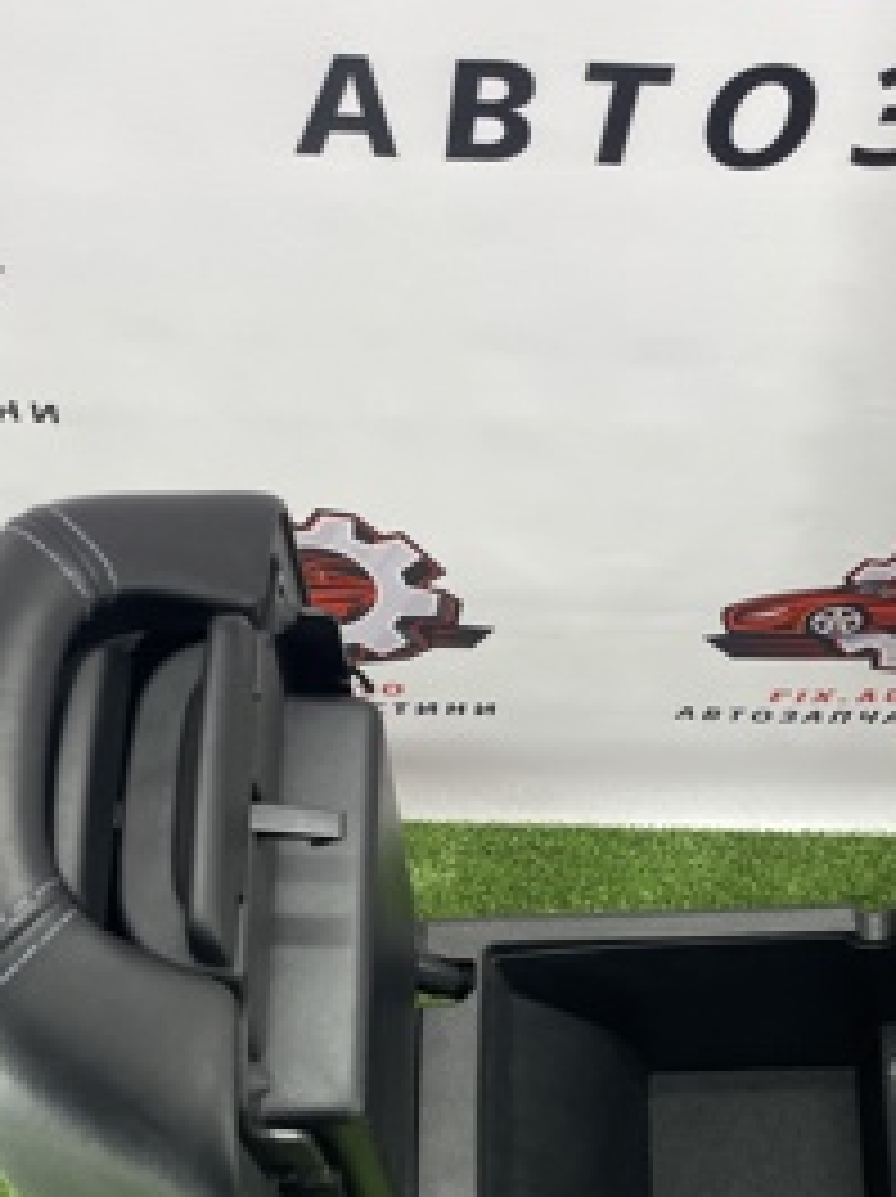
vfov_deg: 39.4
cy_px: 891
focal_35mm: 47
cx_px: 678
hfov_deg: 30.3
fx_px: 1625
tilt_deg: -67.4
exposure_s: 1/121
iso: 80
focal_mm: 4.2
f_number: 1.6
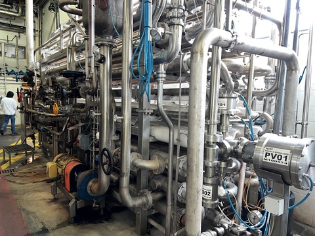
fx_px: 237
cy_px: 118
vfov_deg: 53.1
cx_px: 158
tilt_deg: -7.0
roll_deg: -1.0
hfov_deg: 67.3
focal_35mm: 26
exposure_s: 1/24
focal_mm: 5.7
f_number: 1.5
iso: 50
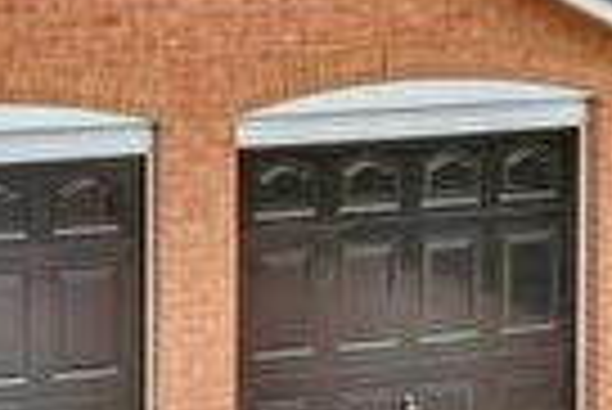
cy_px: -146
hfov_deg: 21.6
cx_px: -324
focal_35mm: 77
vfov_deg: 16.6
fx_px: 1310
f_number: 10
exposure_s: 1/400
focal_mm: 10
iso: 500
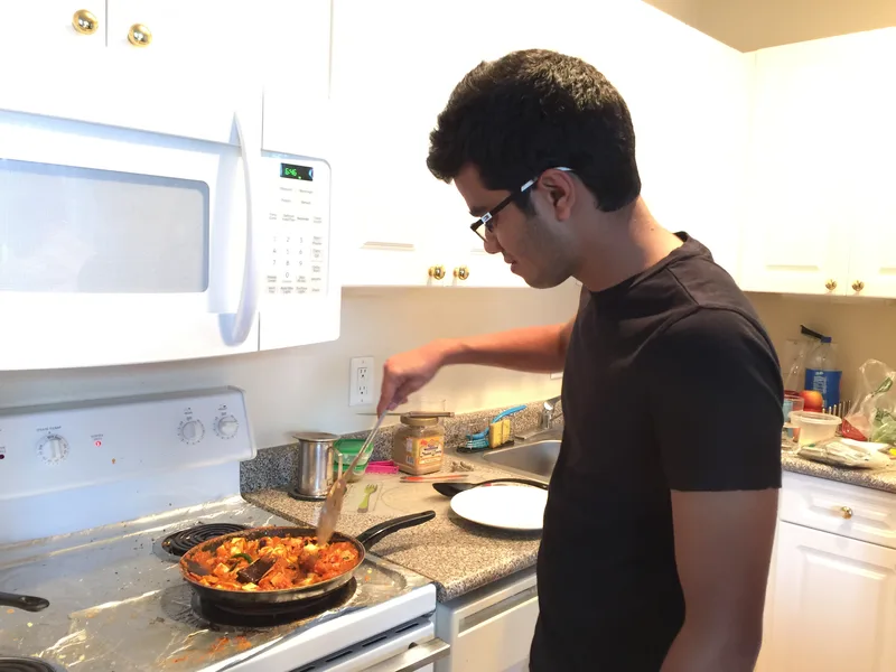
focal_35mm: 29
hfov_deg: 61.7
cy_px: 336
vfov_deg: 48.2
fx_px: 751
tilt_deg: -5.6
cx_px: 448
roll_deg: -2.0
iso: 64
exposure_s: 1/4
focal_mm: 4.15
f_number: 2.2
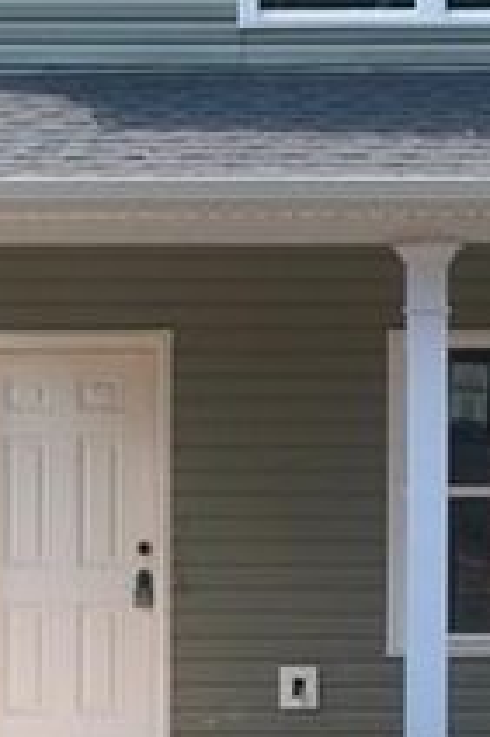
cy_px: 191
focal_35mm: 163
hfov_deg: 8.4
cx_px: 493
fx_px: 3333
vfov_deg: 12.6
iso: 1000
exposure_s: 1/900
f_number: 4.7
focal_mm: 30.5
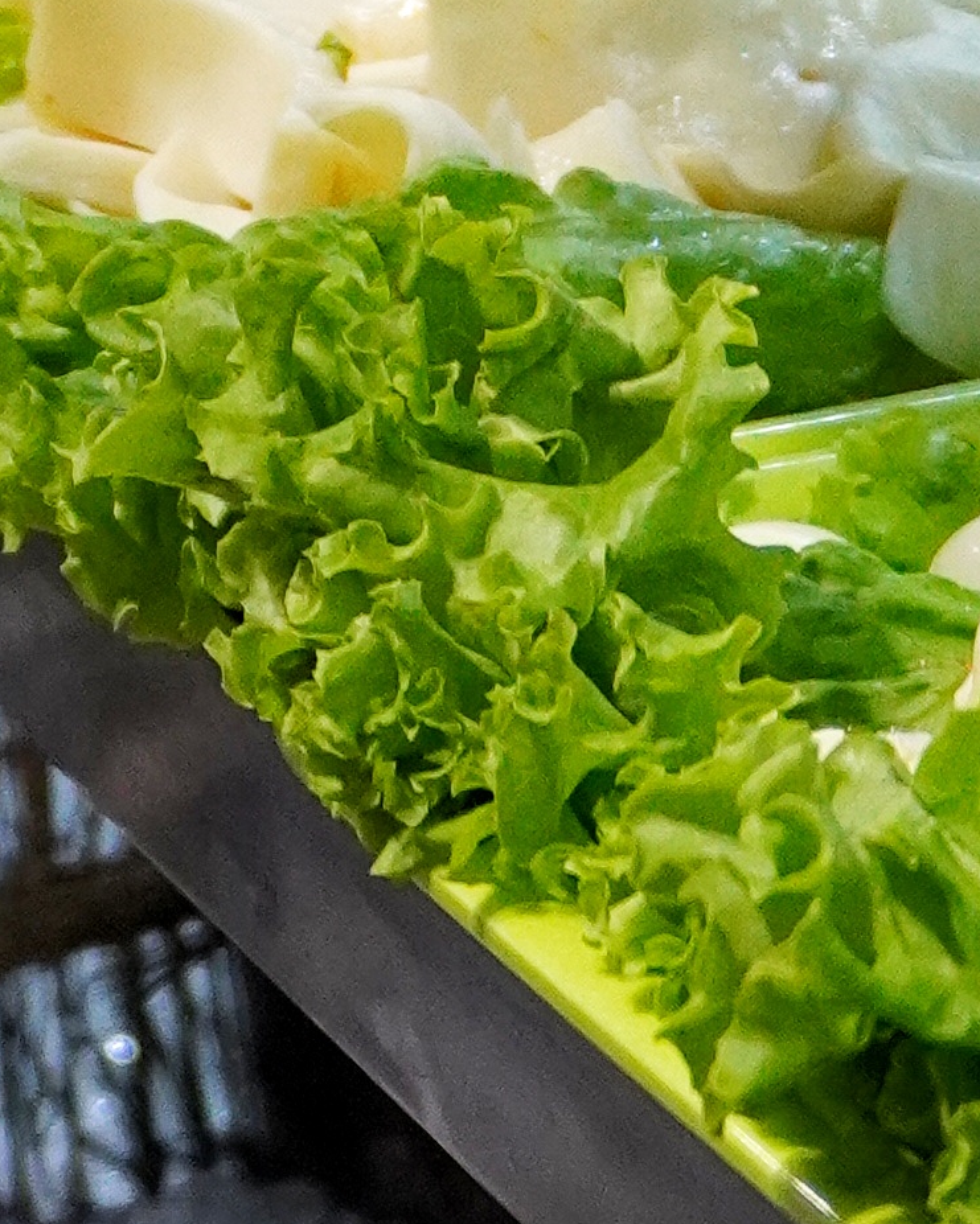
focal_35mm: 219
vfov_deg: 8.4
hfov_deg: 7.0
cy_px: 2490
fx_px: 7939
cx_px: 1256
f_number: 4.5
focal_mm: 24
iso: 1600
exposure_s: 1/160
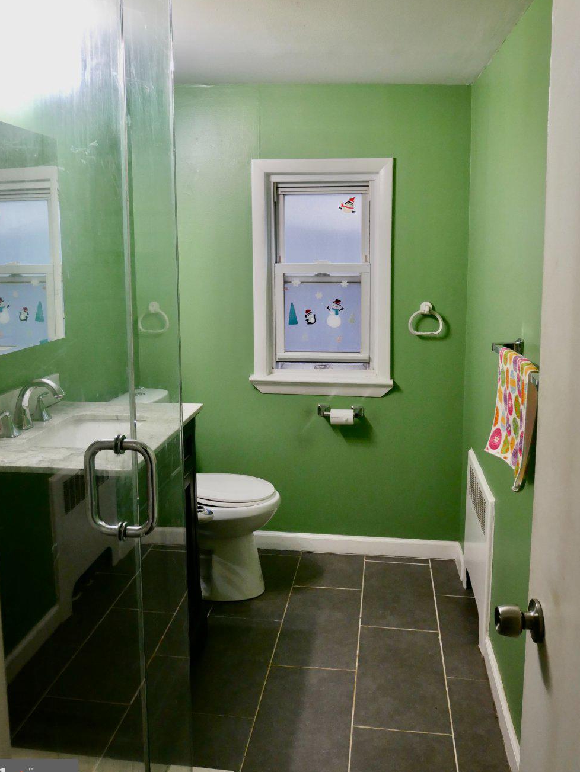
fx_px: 737
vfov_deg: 55.3
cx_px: 272
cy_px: 353
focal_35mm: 33
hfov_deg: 42.9
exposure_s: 1/60
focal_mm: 14
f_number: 3.6
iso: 800
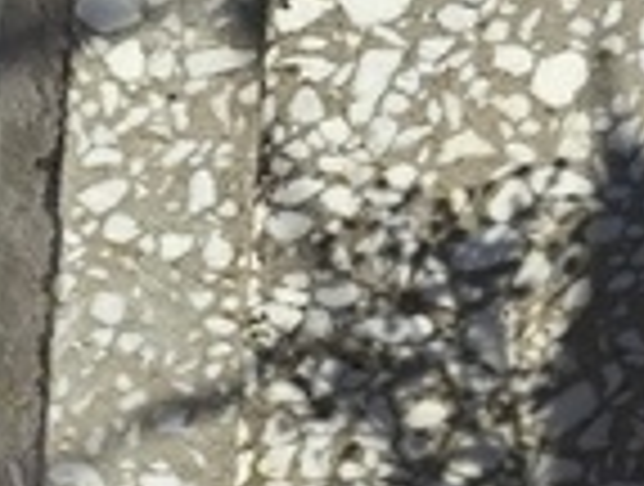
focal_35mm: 279
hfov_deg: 6.6
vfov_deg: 5.3
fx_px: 5204
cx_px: -1020
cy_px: 144
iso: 50
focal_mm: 4.71
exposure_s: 1/1622
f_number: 1.7
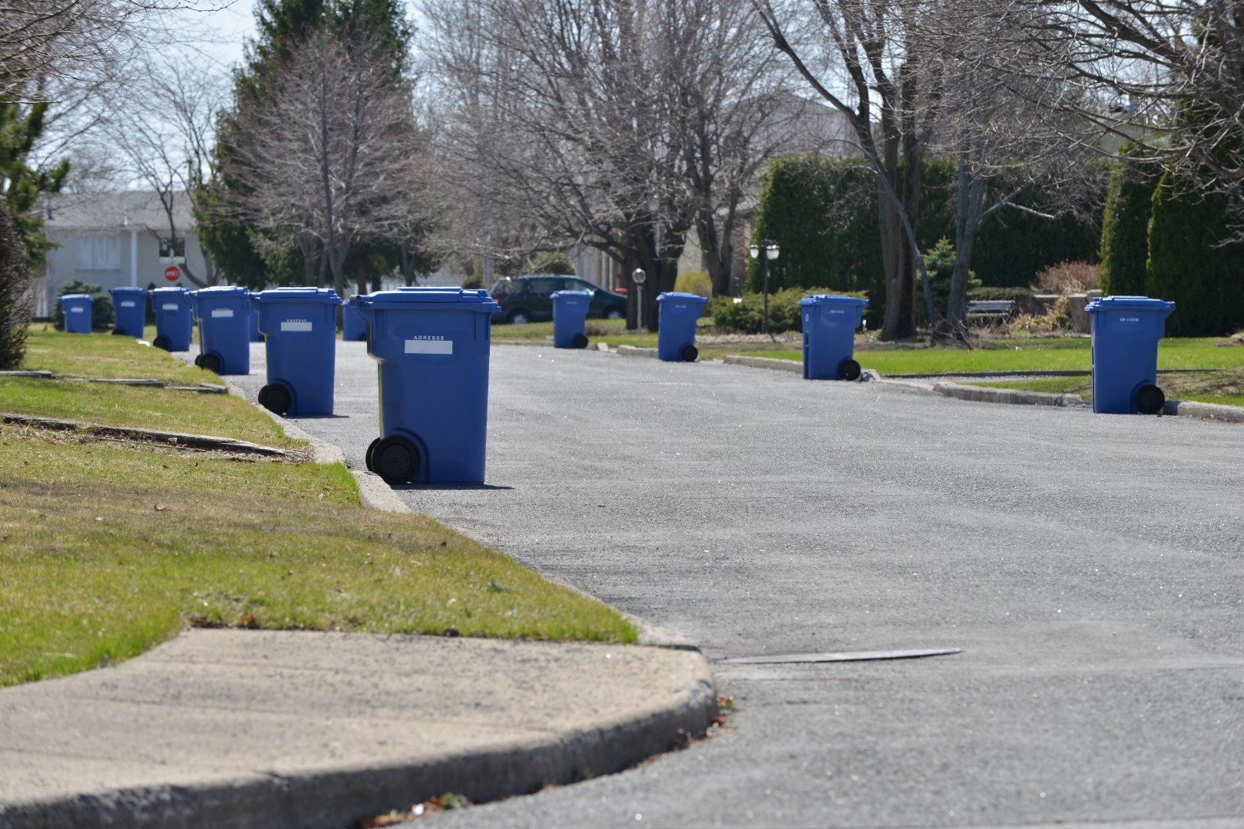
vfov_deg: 6.9
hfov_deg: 10.3
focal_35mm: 200
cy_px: 414
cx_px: 622
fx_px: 6911
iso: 160
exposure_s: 1/250
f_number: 10
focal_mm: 200
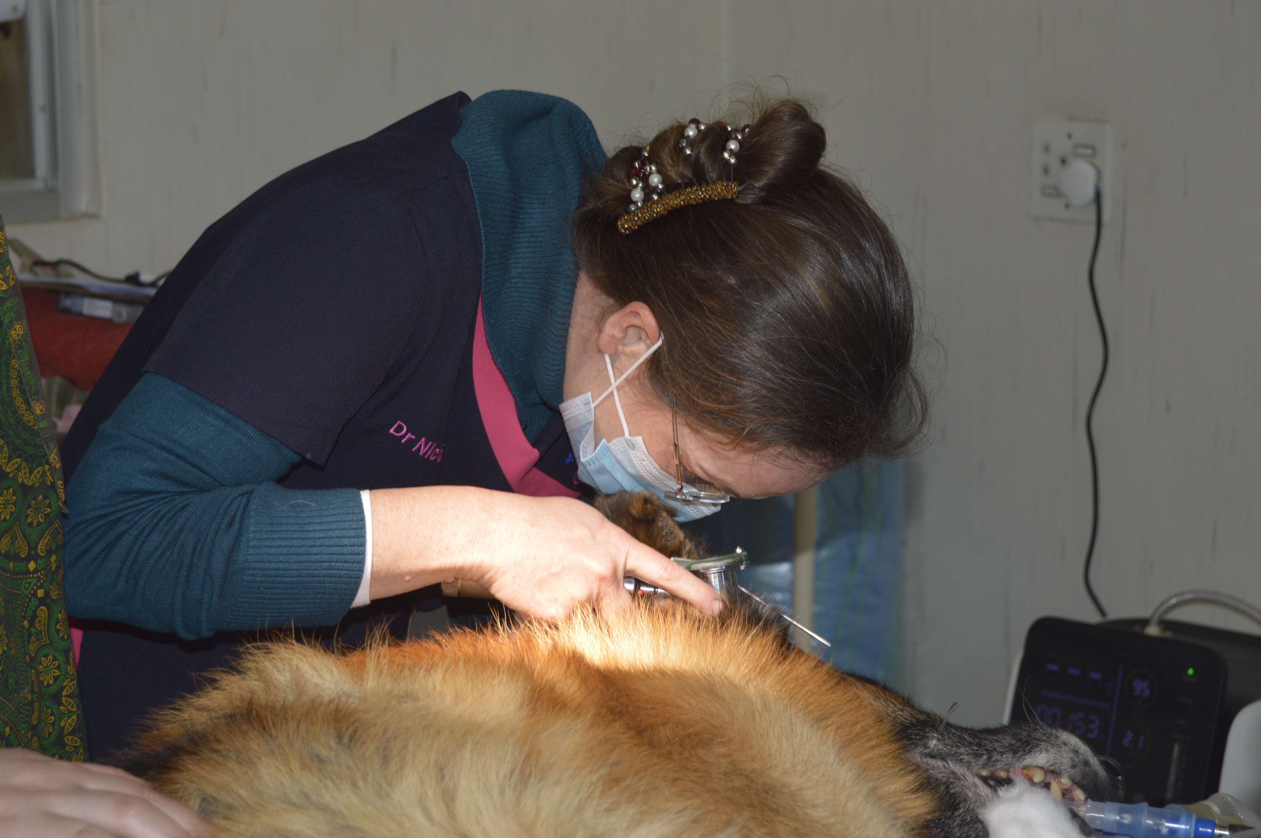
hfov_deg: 28.1
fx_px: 2520
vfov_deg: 18.9
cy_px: 419
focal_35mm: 72
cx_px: 630
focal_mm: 48
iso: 400
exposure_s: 1/100
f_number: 5.3
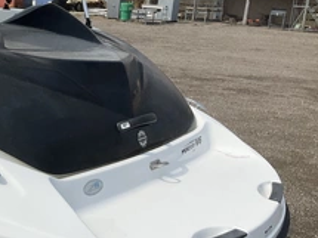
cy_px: 140
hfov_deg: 34.0
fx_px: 496
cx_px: 46
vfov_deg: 27.0
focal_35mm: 54
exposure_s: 1/4065
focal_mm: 3
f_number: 1.8
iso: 25
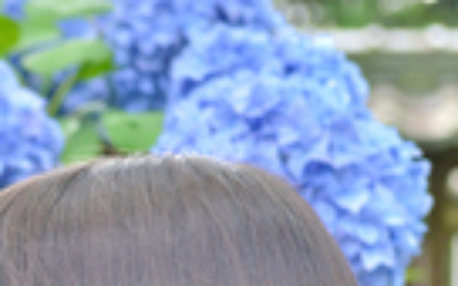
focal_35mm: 242
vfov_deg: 5.4
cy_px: 485
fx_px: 3021
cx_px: -226
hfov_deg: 8.5
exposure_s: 1/160
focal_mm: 48
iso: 200
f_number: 4
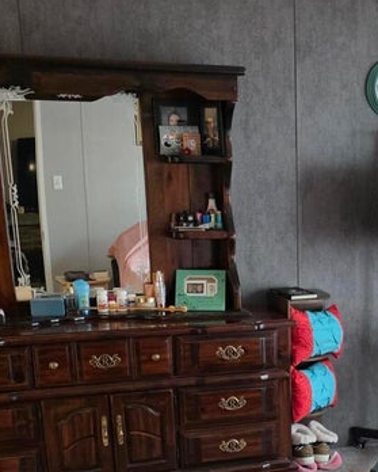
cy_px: 463
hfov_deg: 22.3
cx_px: 382
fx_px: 922
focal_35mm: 66
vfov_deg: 27.2
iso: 640
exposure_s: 1/120
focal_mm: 6.3
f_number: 1.7
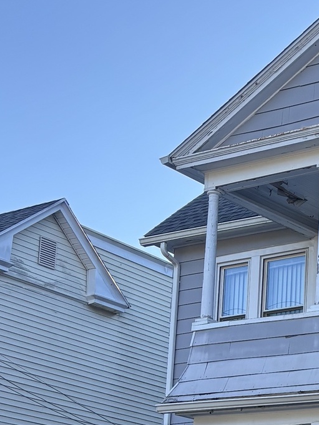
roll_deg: -1.2
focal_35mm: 88
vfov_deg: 21.1
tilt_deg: +9.1
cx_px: 524
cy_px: 468
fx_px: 1081
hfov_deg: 15.1
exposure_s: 1/654
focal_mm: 5.96
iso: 50
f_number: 1.6
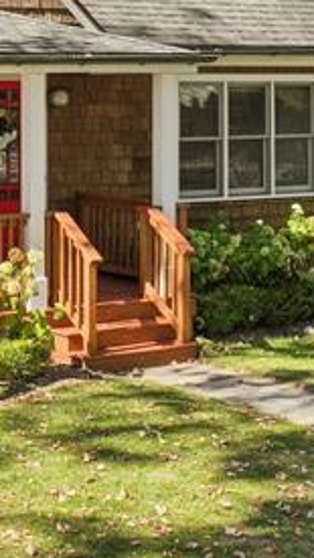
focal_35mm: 97
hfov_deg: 12.1
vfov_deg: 21.5
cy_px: 62
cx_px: -81
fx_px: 1438
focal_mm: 12.3
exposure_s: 1/1250
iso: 150
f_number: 2.8
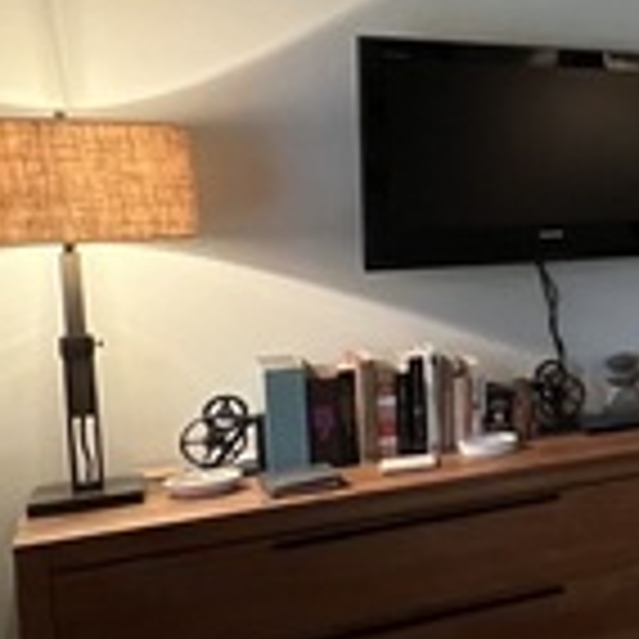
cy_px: 270
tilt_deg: -5.1
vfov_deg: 31.6
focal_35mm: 54
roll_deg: +0.1
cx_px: 1177
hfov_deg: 20.7
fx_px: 1128
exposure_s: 1/40
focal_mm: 1.57
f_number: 1.8
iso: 800
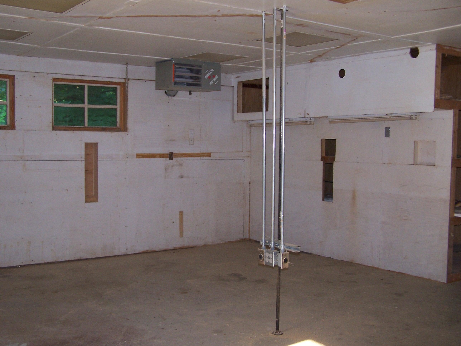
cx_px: 230
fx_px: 533
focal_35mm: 40
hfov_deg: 46.8
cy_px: 173
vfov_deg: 36.0
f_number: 2.8
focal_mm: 6.7
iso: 140
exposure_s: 1/60
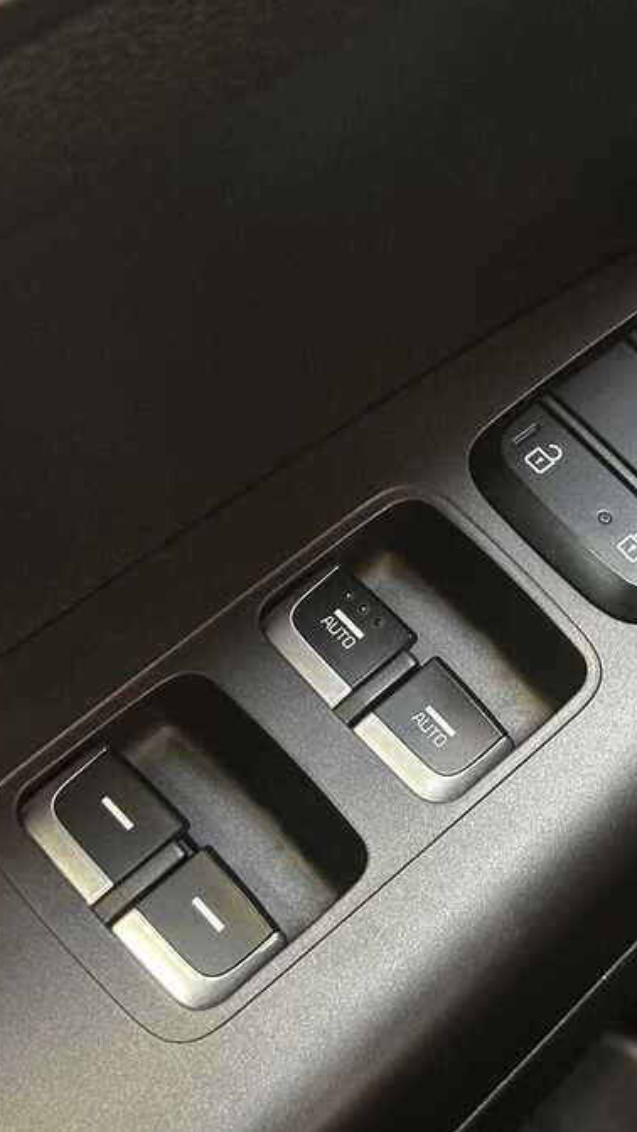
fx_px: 2102
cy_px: 565
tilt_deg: -58.2
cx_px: 546
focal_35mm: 70
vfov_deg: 30.2
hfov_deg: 17.0
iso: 640
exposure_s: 1/25
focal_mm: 6.86
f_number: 1.78
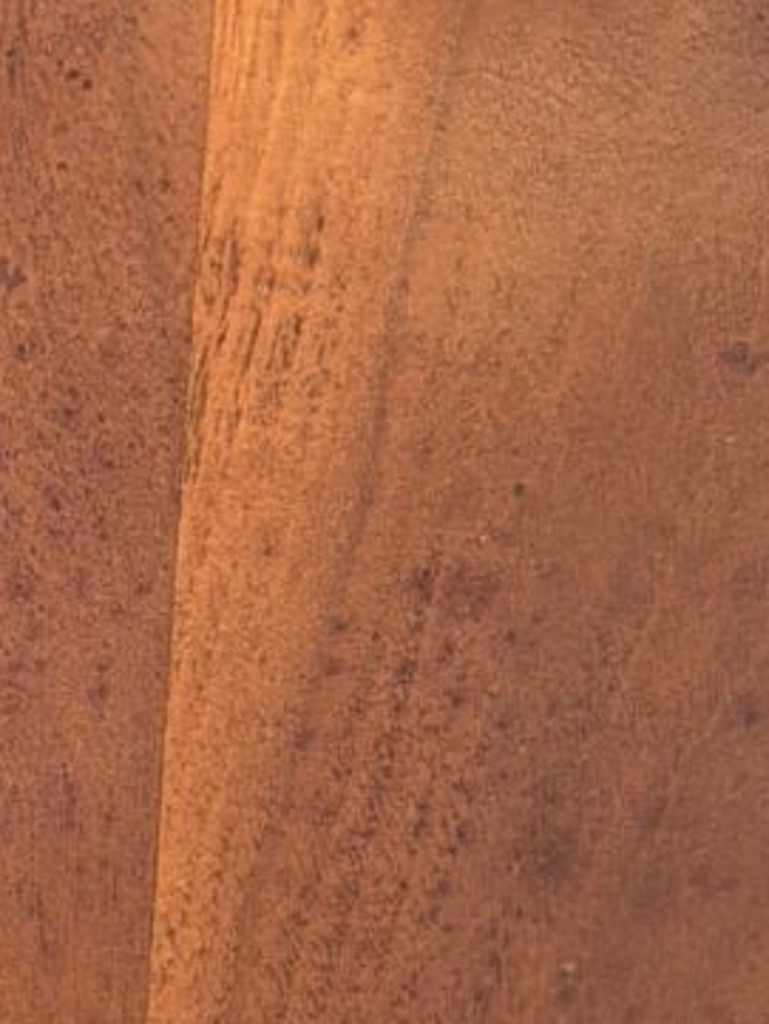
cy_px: 1421
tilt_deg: -21.9
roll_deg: +0.6
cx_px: -851
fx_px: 5032
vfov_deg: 11.3
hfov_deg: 8.2
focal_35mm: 170
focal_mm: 6.76
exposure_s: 1/121
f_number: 1.78
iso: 80
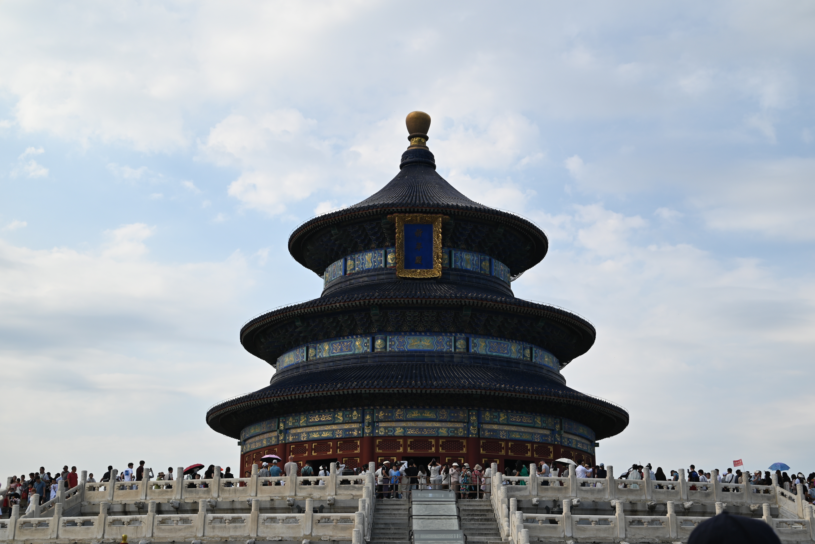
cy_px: 272
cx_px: 408
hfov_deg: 39.6
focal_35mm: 50
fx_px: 1132
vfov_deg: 27.0
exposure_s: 1/400
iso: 100
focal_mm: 50
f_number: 7.1
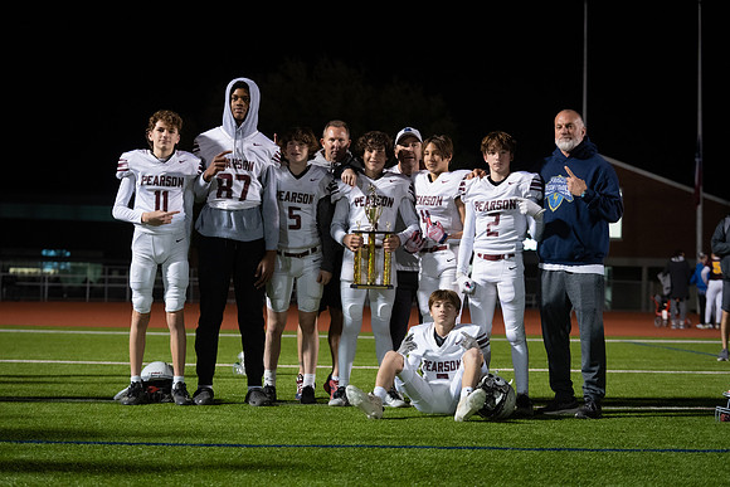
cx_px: 365
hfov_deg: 25.7
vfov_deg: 17.3
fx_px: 1602
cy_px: 244
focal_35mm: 79
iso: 4000
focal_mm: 79
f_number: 3.5
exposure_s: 1/320
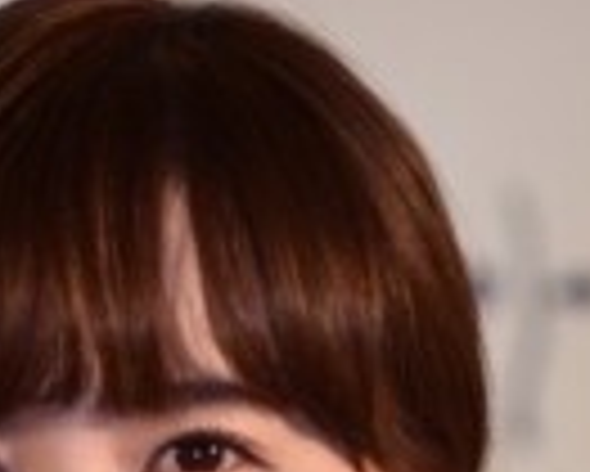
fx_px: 16286
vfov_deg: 1.7
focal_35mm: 932
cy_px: 820
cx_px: 59
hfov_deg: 2.1
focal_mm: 200
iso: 1000
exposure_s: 1/200
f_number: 5
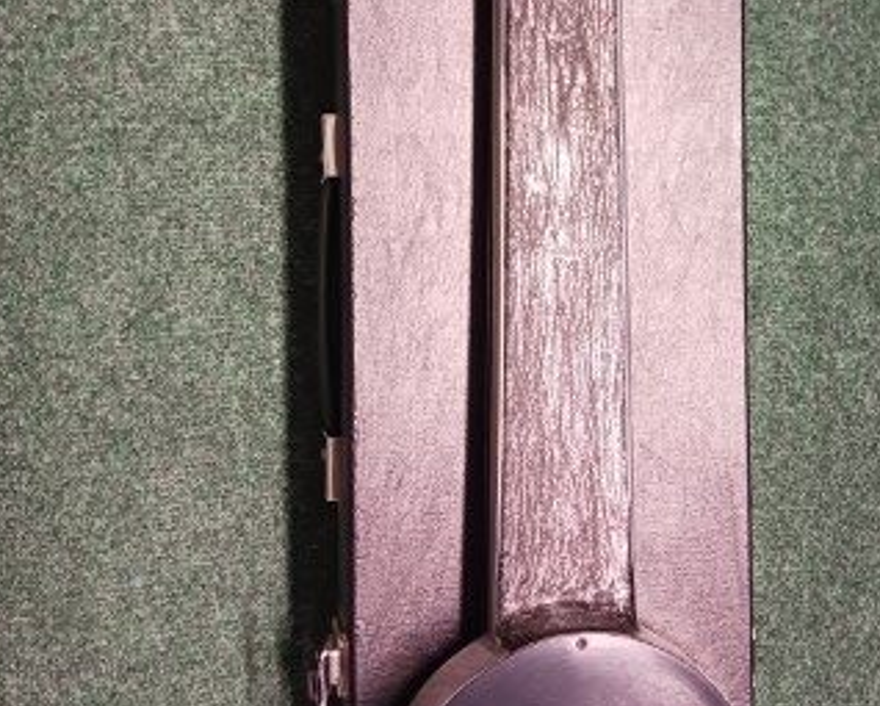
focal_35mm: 53
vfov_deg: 28.3
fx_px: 1382
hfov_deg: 35.0
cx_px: 584
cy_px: 188
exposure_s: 1/24
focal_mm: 4
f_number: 1.8
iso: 400
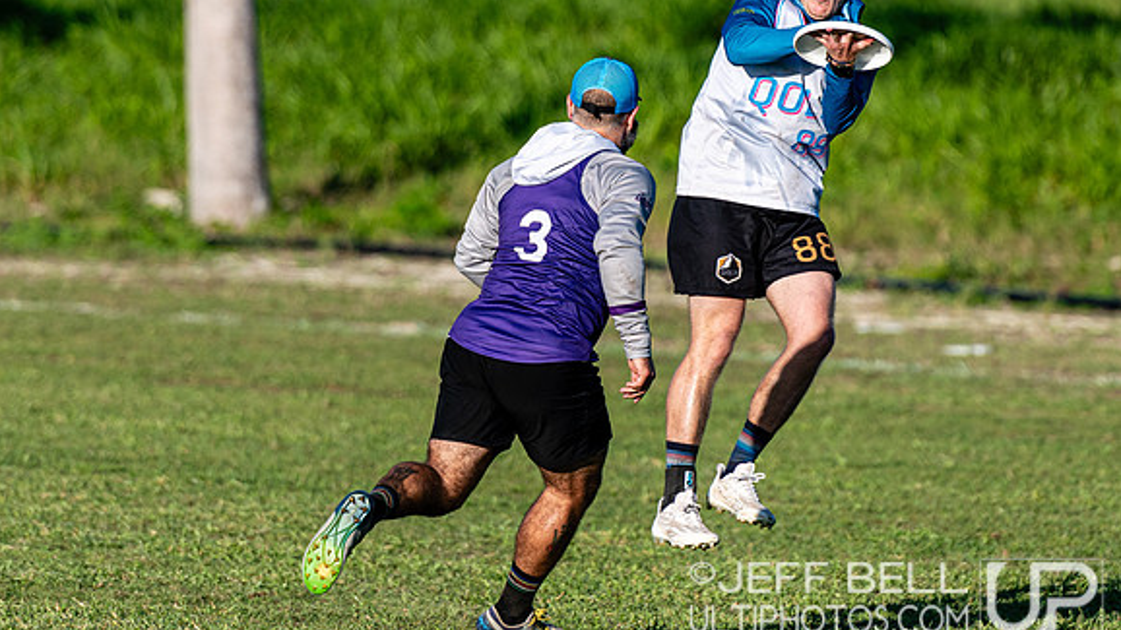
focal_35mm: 402
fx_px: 11948
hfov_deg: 5.4
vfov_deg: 3.0
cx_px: 717
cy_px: 152
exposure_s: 1/2000
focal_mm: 200
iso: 100
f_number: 3.2
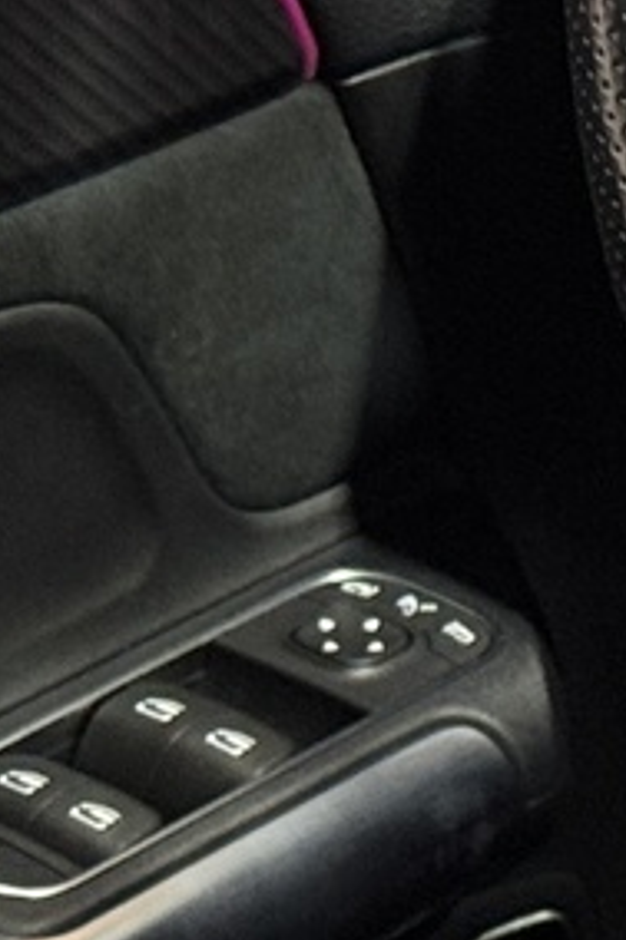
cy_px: -122
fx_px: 6607
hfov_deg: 5.4
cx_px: 1017
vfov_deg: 8.1
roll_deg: +7.6
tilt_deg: -17.8
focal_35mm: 253
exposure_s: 1/40
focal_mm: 6.76
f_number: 1.78
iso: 320
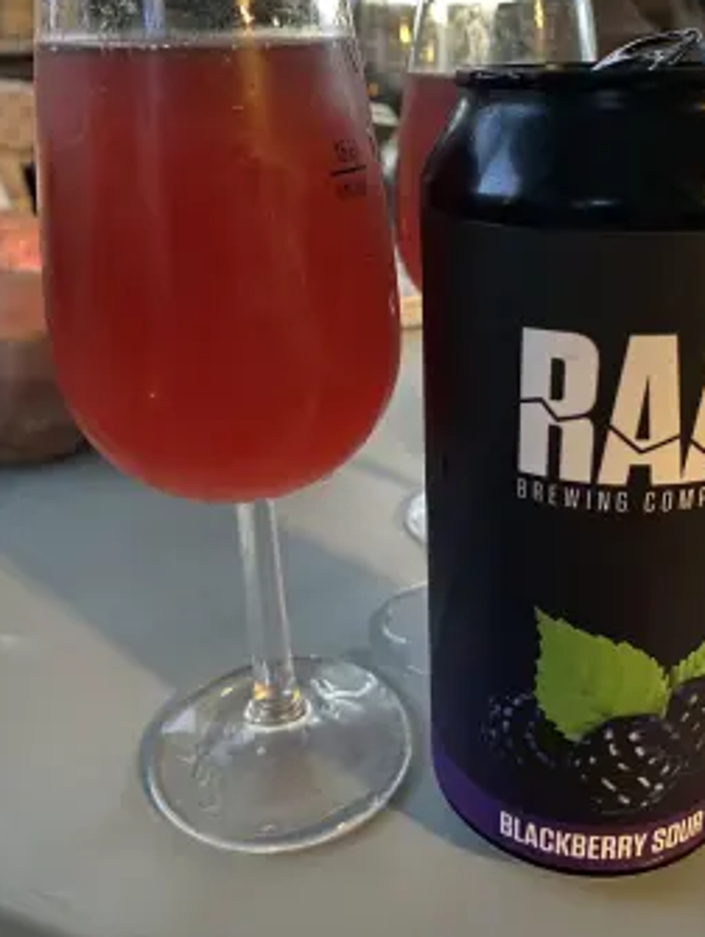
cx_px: 406
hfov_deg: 45.4
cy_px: 453
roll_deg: +0.8
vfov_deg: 58.3
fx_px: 840
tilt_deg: -23.6
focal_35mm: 31
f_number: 1.8
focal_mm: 4.25
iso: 400
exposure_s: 1/10
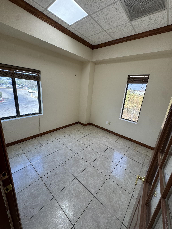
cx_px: 86
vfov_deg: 102.1
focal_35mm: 14
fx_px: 93
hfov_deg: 85.7
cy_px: 114
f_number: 2.2
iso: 64
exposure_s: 1/120
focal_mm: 2.22
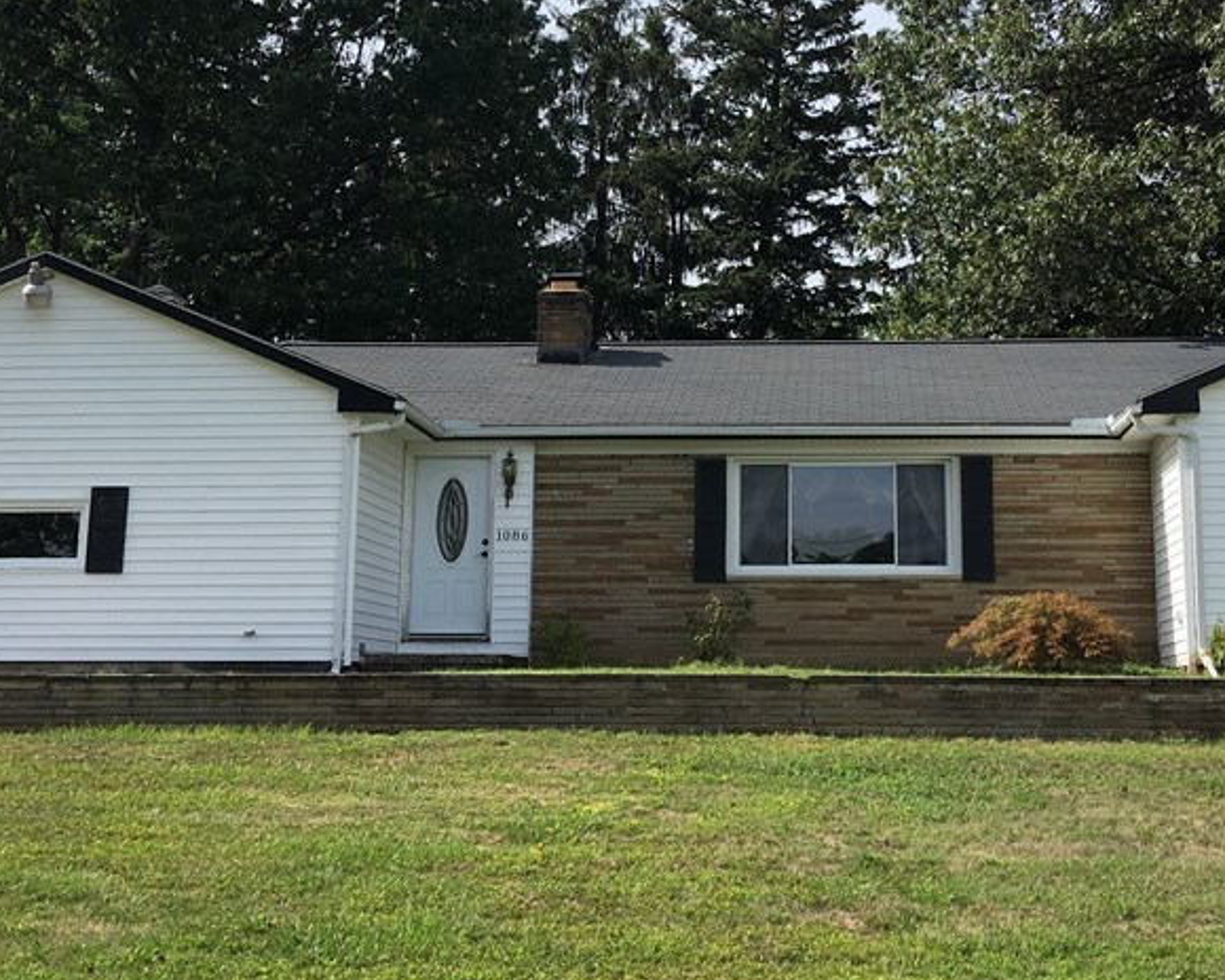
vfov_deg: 30.1
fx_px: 1813
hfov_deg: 37.3
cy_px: 353
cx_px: 697
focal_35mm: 50
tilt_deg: +11.8
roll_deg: -0.8
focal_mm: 4.15
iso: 25
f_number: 2.2
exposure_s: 1/1148
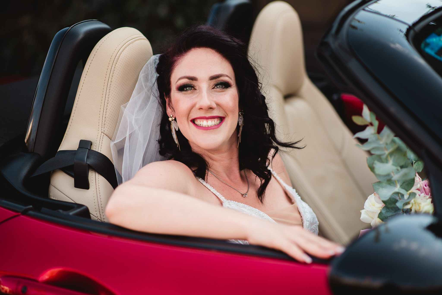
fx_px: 1044
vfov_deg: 16.1
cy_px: 148
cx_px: 221
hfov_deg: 23.9
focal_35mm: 85
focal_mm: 85
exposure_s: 1/1000
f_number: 2.5
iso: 80
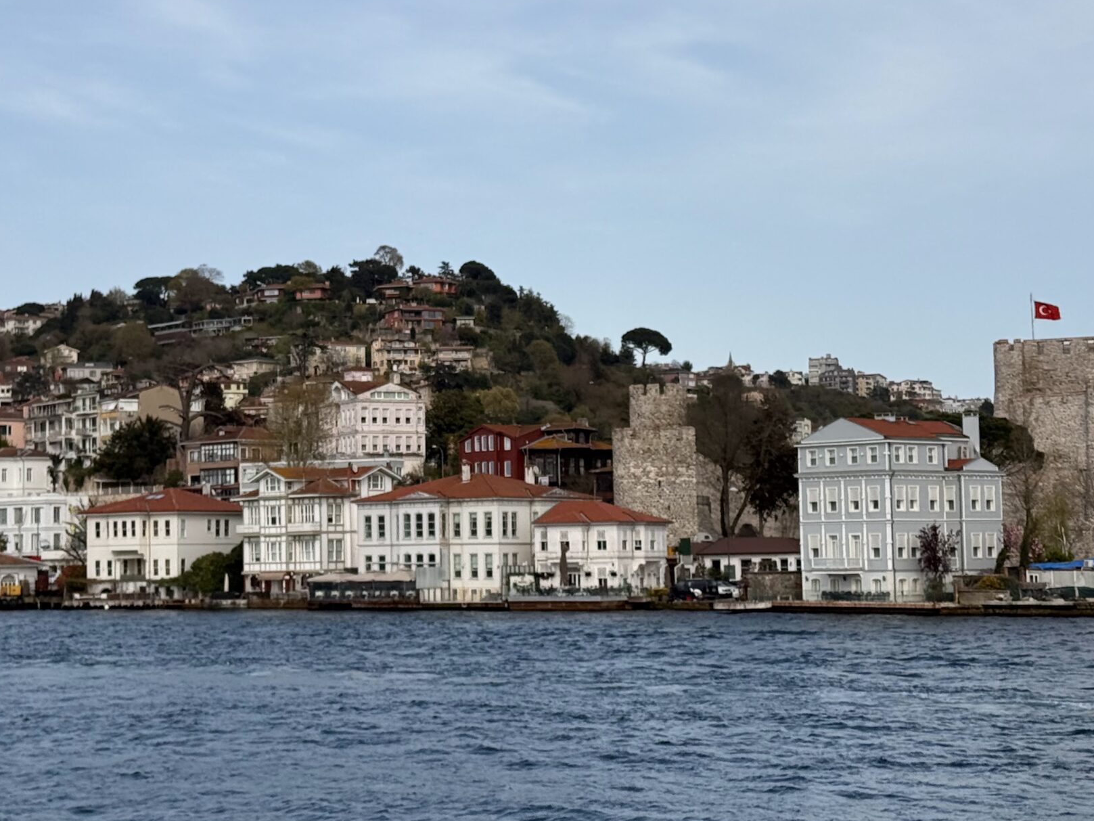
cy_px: 371
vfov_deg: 19.4
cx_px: 416
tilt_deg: +3.5
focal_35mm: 76
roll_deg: +0.9
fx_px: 2402
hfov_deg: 25.6
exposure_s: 1/5208
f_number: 1.78
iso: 64
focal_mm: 6.76
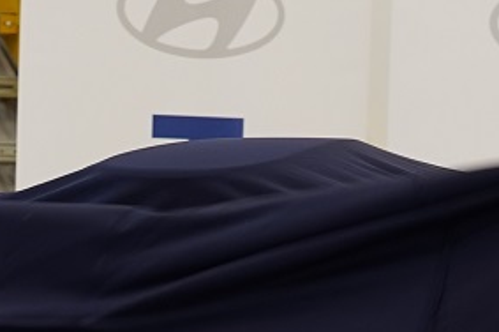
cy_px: 639
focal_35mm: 351
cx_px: 143
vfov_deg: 3.9
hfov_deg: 5.9
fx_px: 4860
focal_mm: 57
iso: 320
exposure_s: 1/60
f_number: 6.3
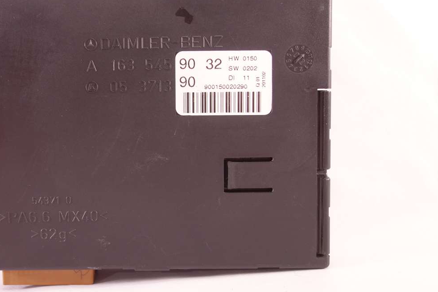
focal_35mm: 39
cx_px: 139
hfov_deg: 48.5
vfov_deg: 34.1
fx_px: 475
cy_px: 114
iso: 200
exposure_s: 1/40
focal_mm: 10.4
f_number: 2.2
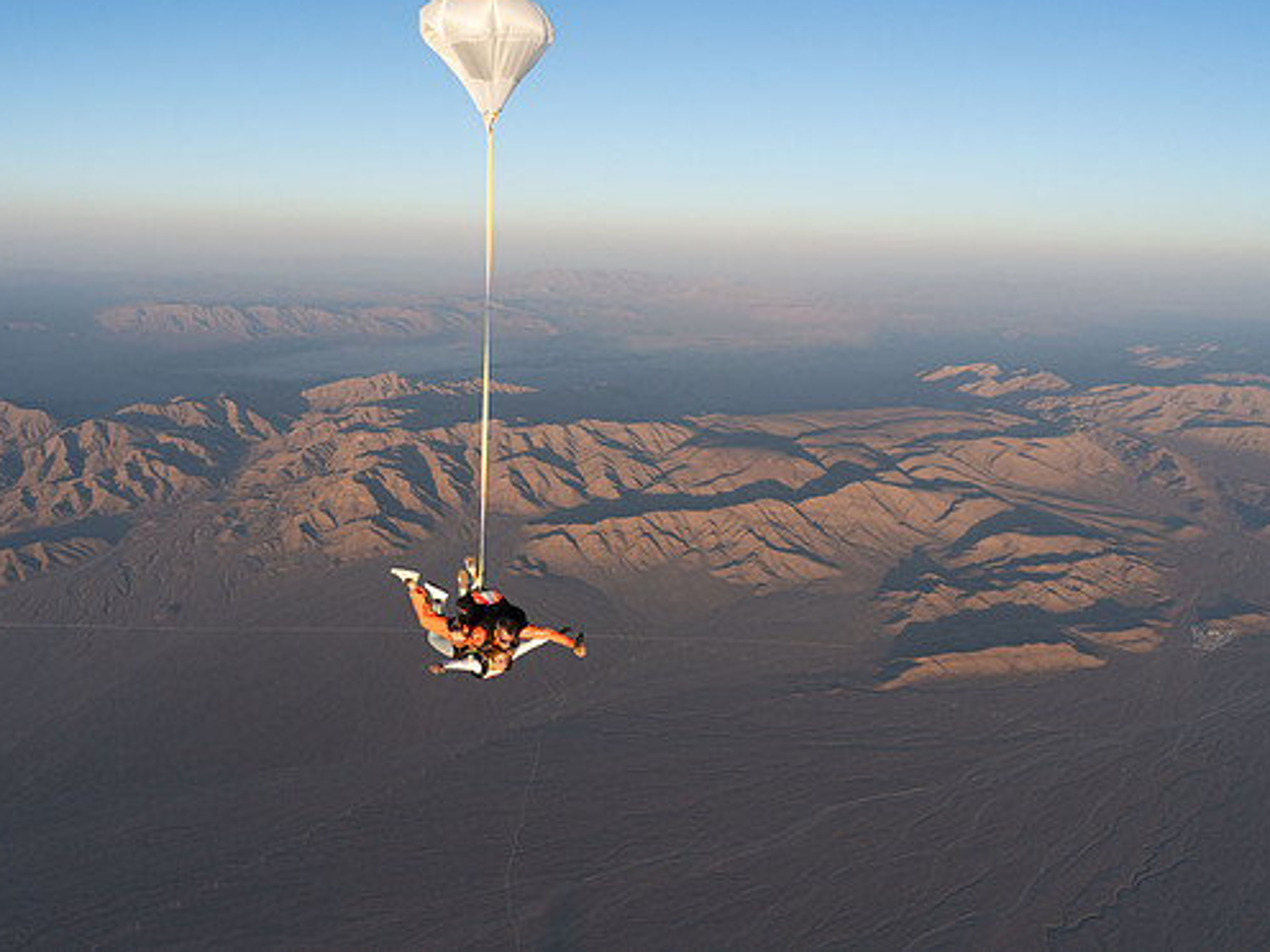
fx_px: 991
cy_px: 459
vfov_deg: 51.3
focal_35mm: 27
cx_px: 551
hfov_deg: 65.1
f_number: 6.3
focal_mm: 24
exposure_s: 1/2000
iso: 1250
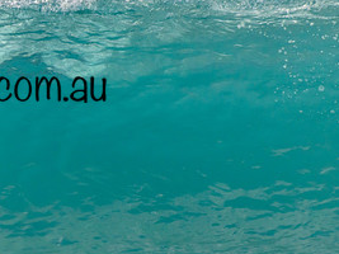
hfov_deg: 1.1
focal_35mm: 1778
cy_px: 72
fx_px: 17404
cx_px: -28
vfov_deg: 0.8
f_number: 11
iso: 1600
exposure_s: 1/2000
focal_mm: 850
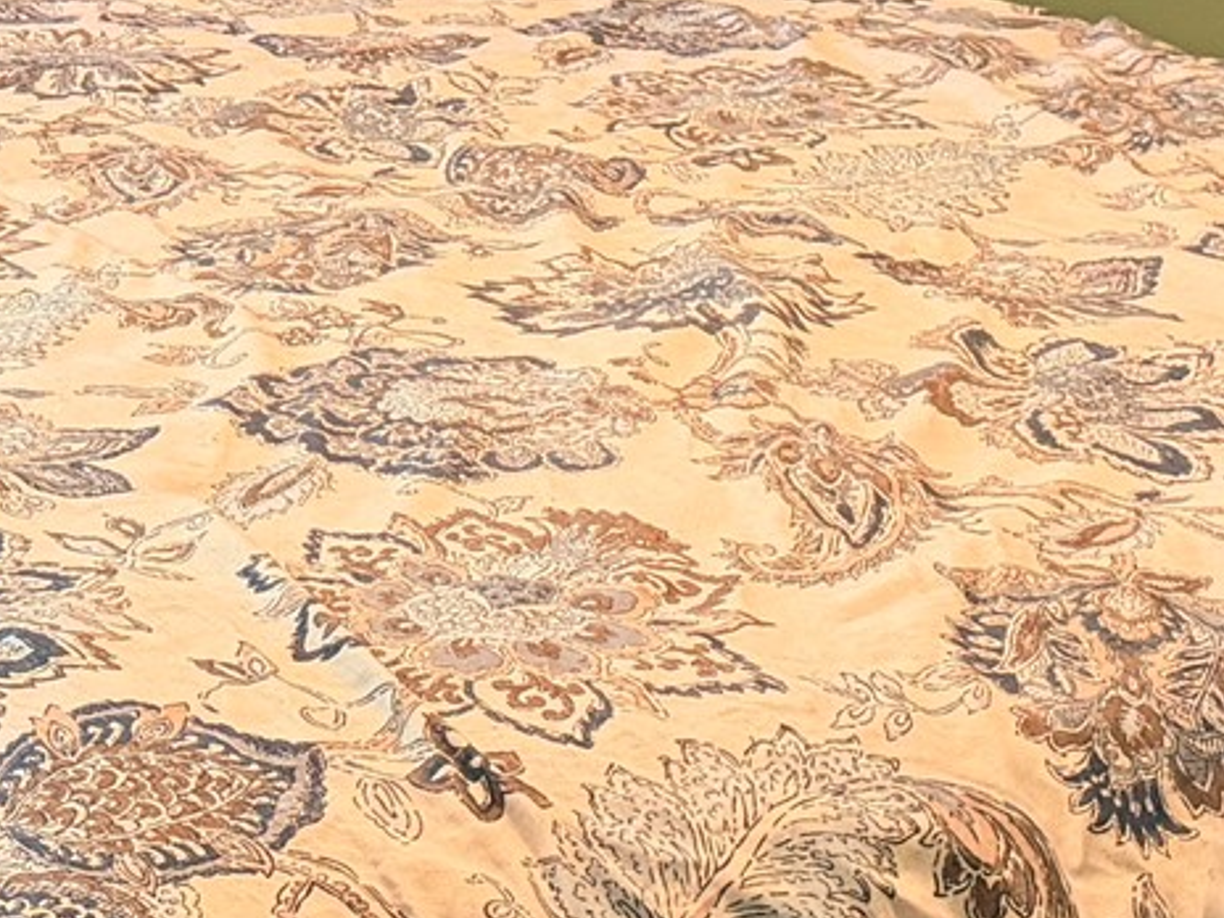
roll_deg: -1.2
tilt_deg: -11.6
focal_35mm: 106
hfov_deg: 18.0
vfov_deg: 13.7
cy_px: -42
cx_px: -82
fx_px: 3748
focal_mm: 6.76
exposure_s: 1/40
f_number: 1.78
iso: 800
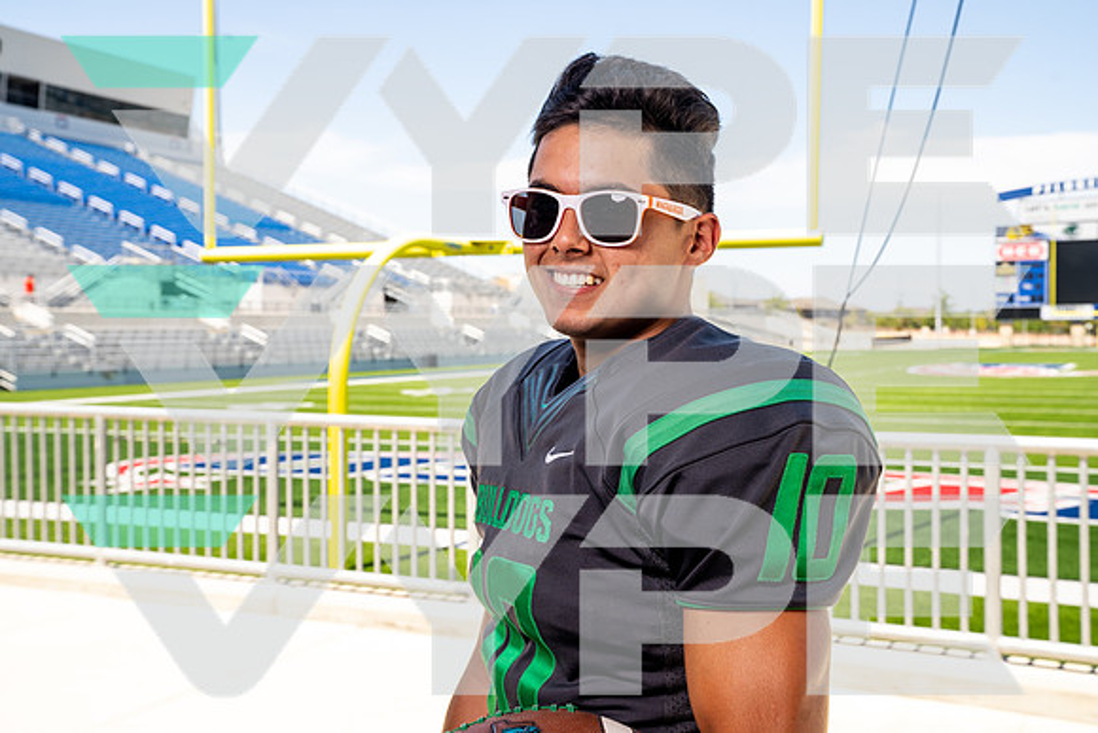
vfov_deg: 32.6
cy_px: 366
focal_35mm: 41
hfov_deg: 47.4
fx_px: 1251
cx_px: 549
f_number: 8
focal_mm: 41
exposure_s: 1/125
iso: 100
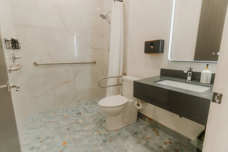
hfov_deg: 90.0
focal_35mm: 18
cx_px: 114
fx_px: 114
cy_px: 76
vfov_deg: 67.4
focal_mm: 18
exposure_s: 1/60
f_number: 2.8
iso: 500
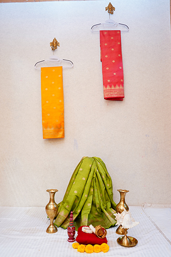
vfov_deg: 63.7
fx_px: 207
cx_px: 86
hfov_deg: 44.9
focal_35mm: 29
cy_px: 128
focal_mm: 29
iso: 800
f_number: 4
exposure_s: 1/100
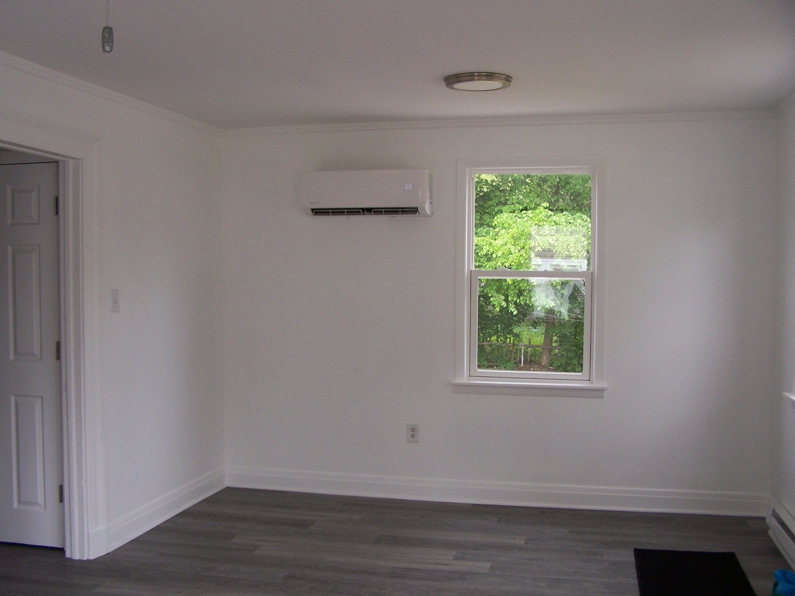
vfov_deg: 37.7
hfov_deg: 49.0
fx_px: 873
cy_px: 298
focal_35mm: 38
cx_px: 398
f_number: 2.8
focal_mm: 6.3
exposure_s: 1/80
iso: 80
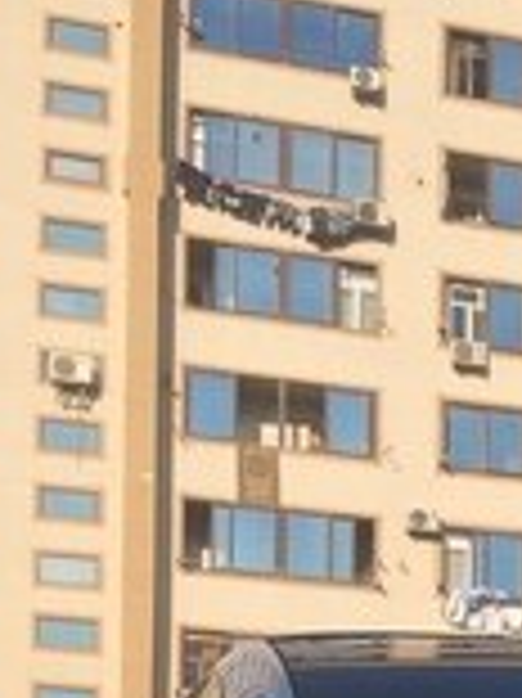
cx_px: 684
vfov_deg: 18.9
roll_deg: +0.4
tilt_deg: +0.1
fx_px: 1872
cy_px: 1013
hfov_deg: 15.1
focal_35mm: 93
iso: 32
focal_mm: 4.15
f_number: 2.2
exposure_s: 1/2160
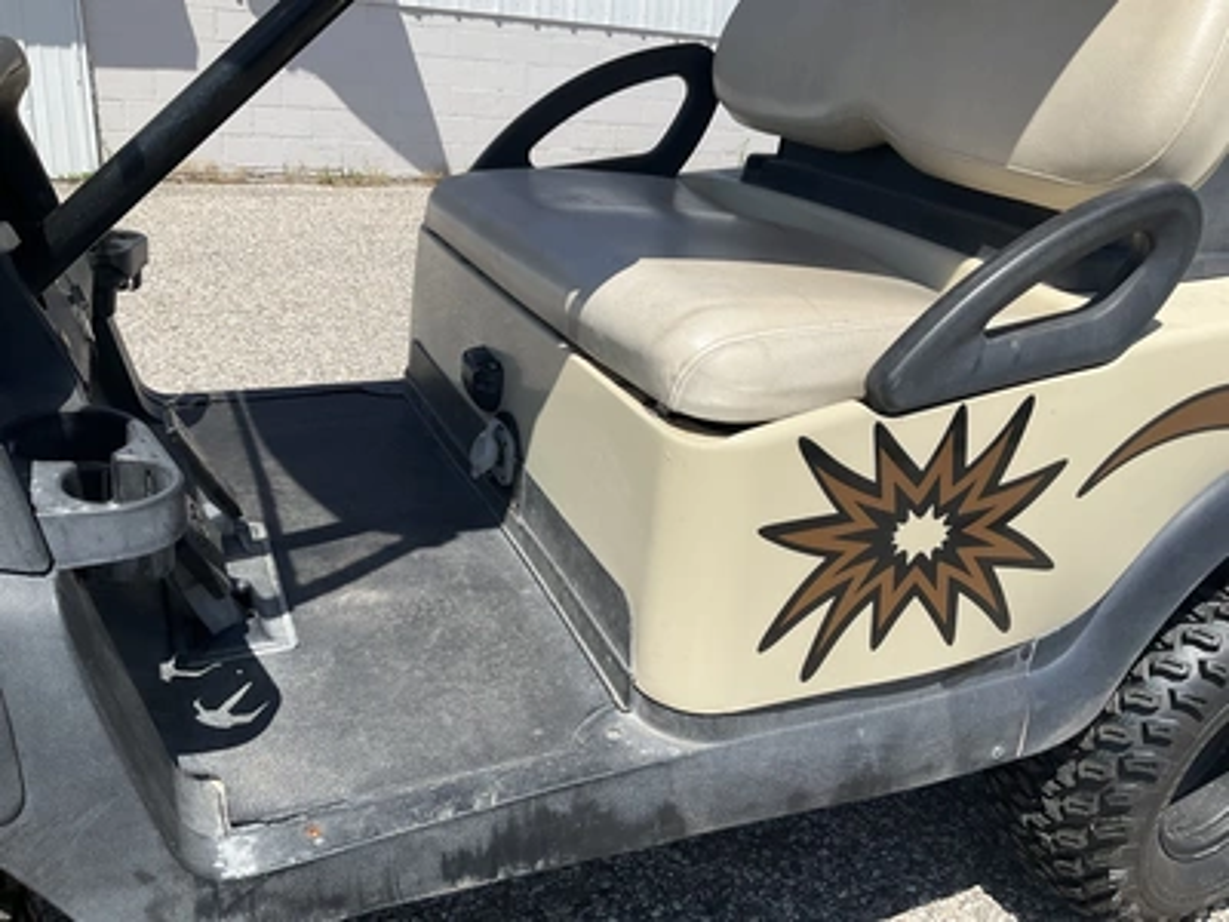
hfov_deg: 61.7
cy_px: 461
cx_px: 614
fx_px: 1030
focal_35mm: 29
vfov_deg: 48.2
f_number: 1.8
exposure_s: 1/2141
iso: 25
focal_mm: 3
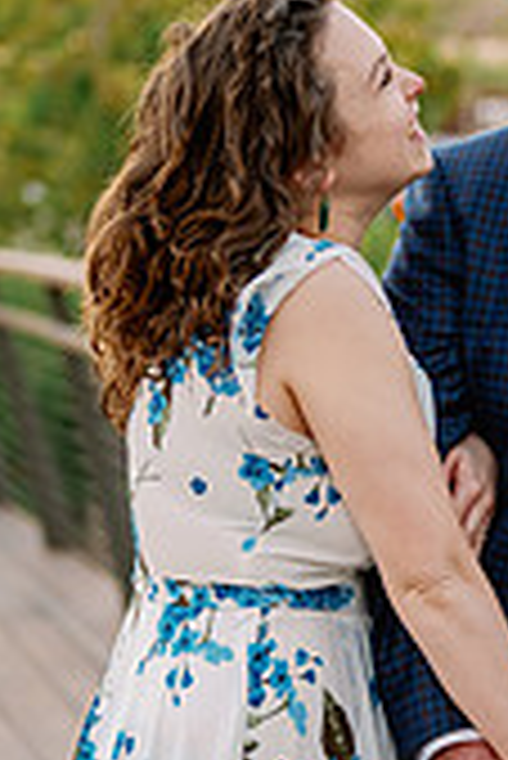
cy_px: 495
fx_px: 2809
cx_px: 486
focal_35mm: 133
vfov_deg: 15.4
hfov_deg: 10.3
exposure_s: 1/640
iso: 640
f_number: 2
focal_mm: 50
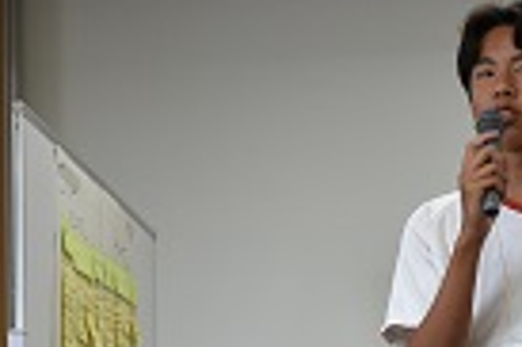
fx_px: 2223
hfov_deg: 13.3
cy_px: 437
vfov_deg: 8.8
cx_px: 427
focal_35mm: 153
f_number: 4.5
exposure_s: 1/80
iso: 400
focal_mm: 35
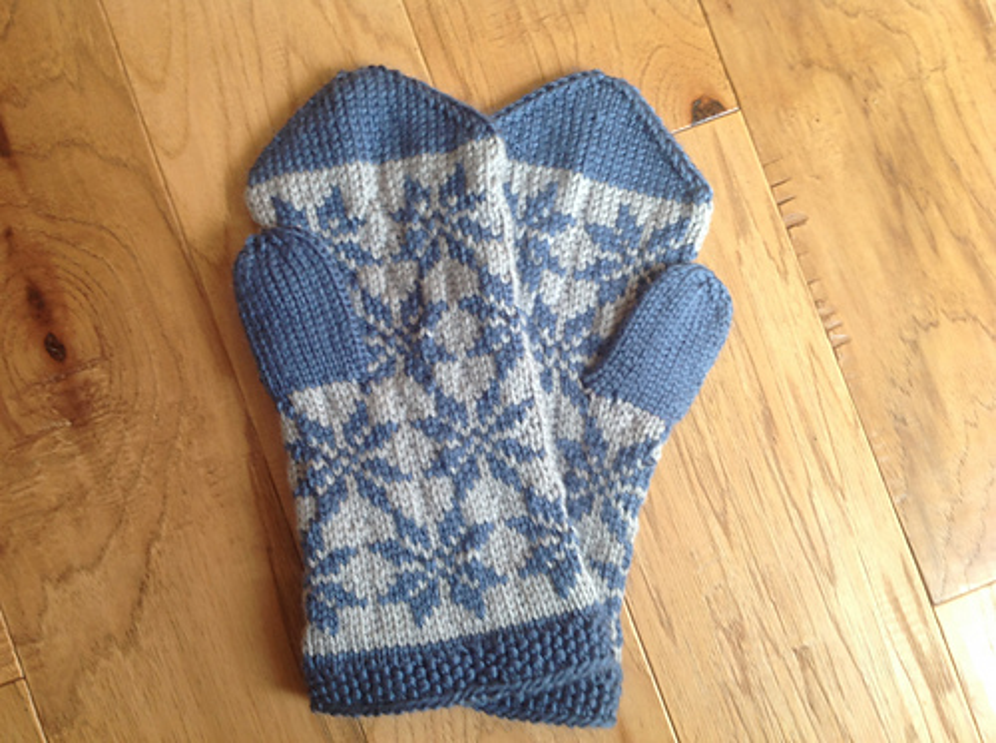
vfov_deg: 40.6
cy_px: 372
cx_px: 498
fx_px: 1005
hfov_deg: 52.7
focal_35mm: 35
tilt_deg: -86.0
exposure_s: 1/15
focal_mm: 4.28
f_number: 2.4
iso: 50
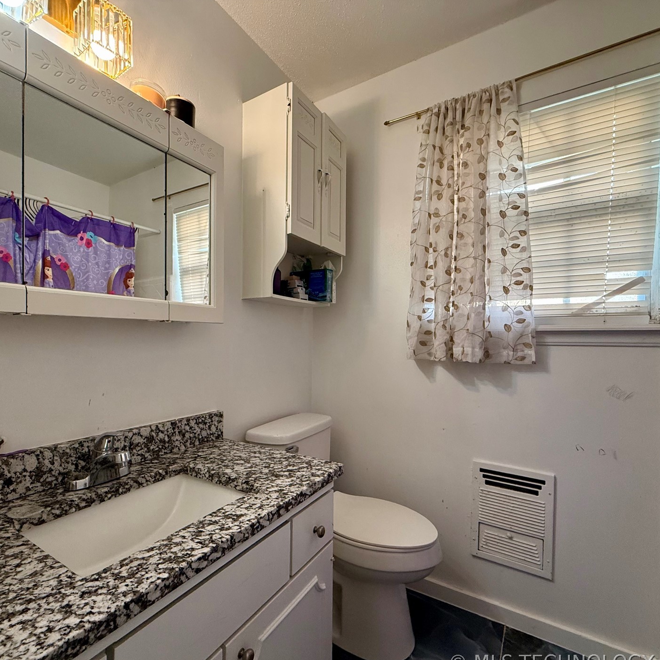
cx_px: 301
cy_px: 338
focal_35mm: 17
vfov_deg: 84.0
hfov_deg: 83.8
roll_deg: -0.6
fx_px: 367
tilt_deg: +0.9
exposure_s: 1/120
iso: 400
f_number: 2.2
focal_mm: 2.22
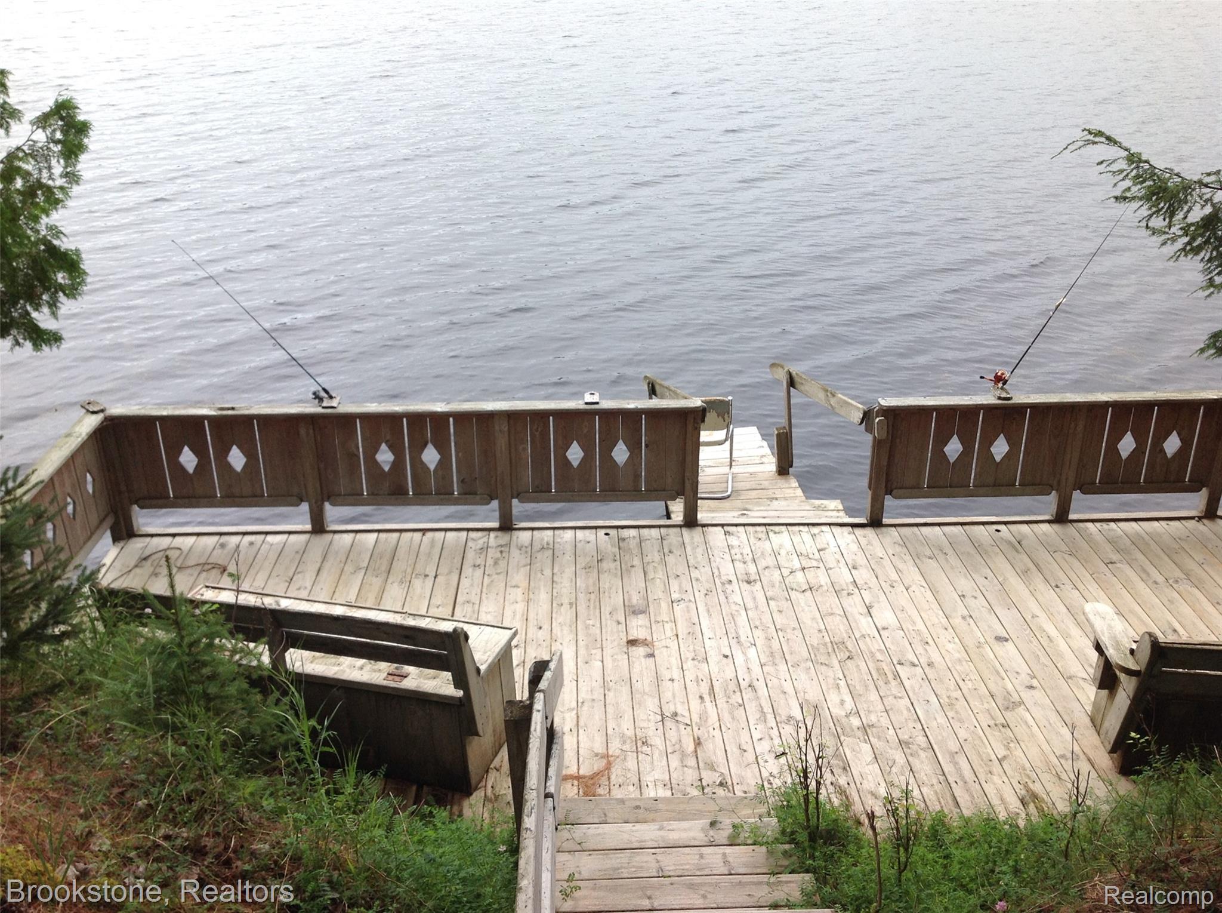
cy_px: 456
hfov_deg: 52.7
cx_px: 611
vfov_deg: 40.6
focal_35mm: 35
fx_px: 1234
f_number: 2.4
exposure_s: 1/211
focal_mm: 4.28
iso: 50
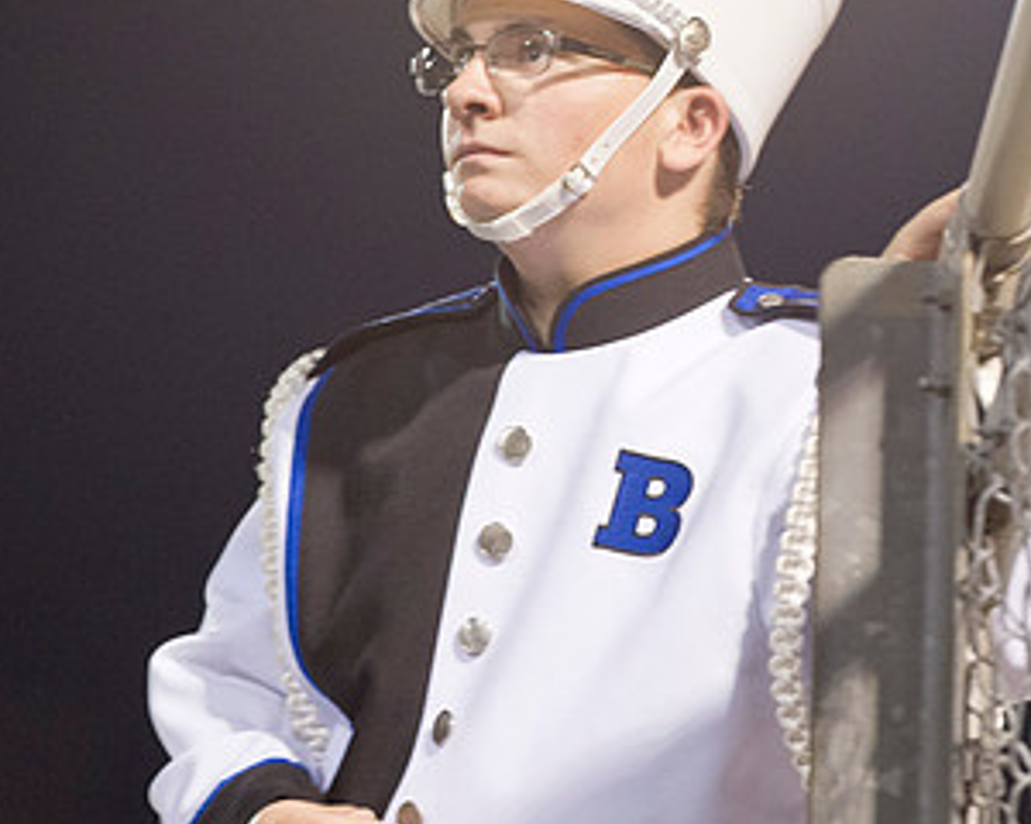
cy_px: 309
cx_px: 313
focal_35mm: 299
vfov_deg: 5.2
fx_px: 9124
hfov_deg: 6.5
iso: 4000
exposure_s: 1/125
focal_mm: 165
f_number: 4
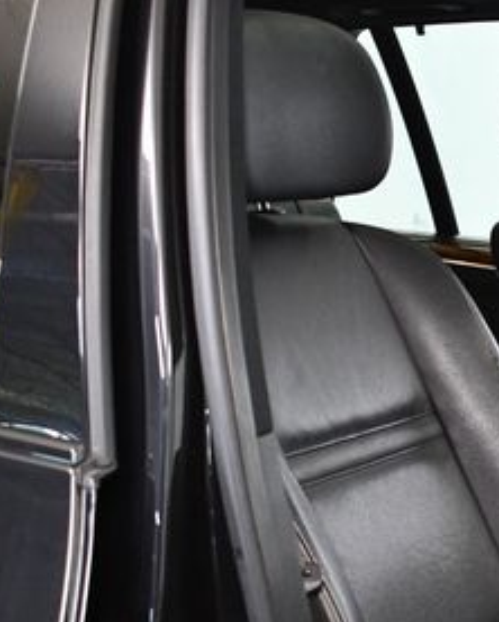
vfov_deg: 24.2
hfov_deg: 18.5
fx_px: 1438
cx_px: 623
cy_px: 458
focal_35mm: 78
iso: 3200
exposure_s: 1/100
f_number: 3.8
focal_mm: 24
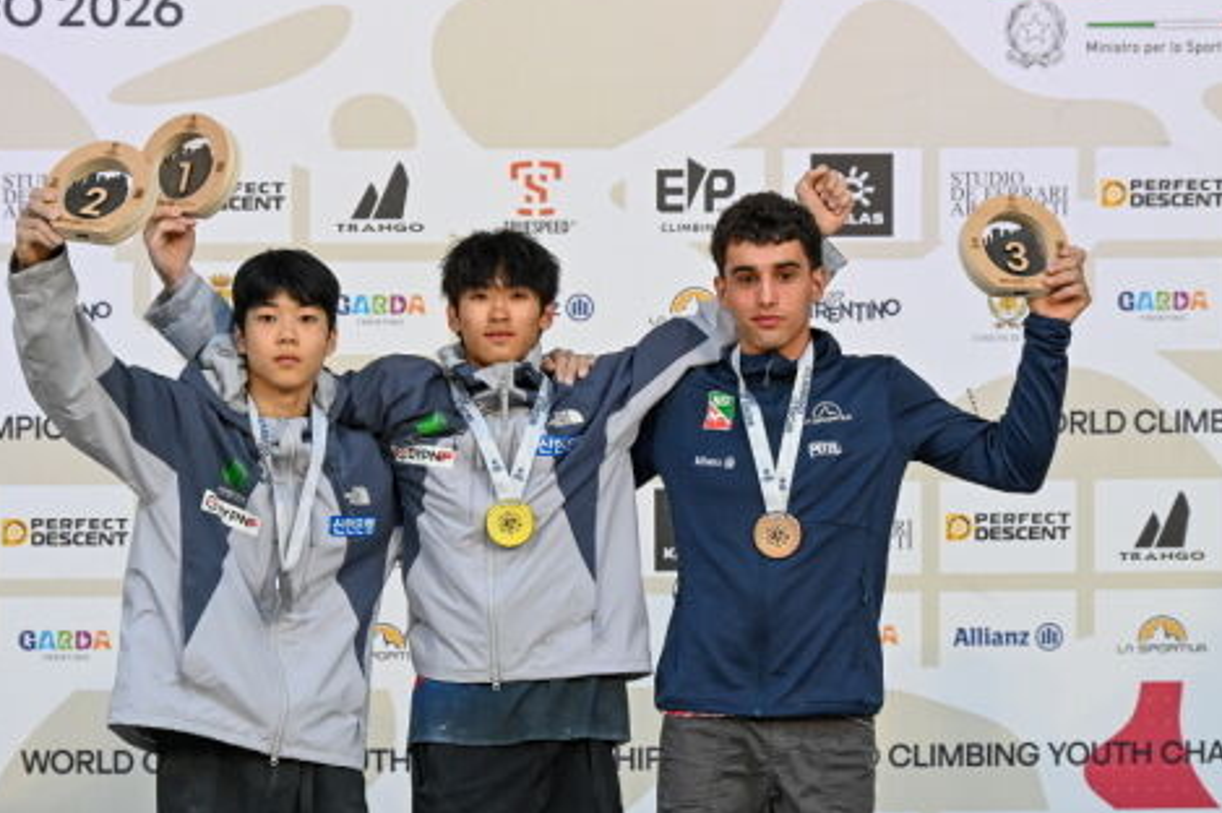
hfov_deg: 13.7
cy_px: 539
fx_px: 5088
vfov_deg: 9.1
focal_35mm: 150
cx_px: 529
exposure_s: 1/125
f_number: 6.3
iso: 800
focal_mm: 110
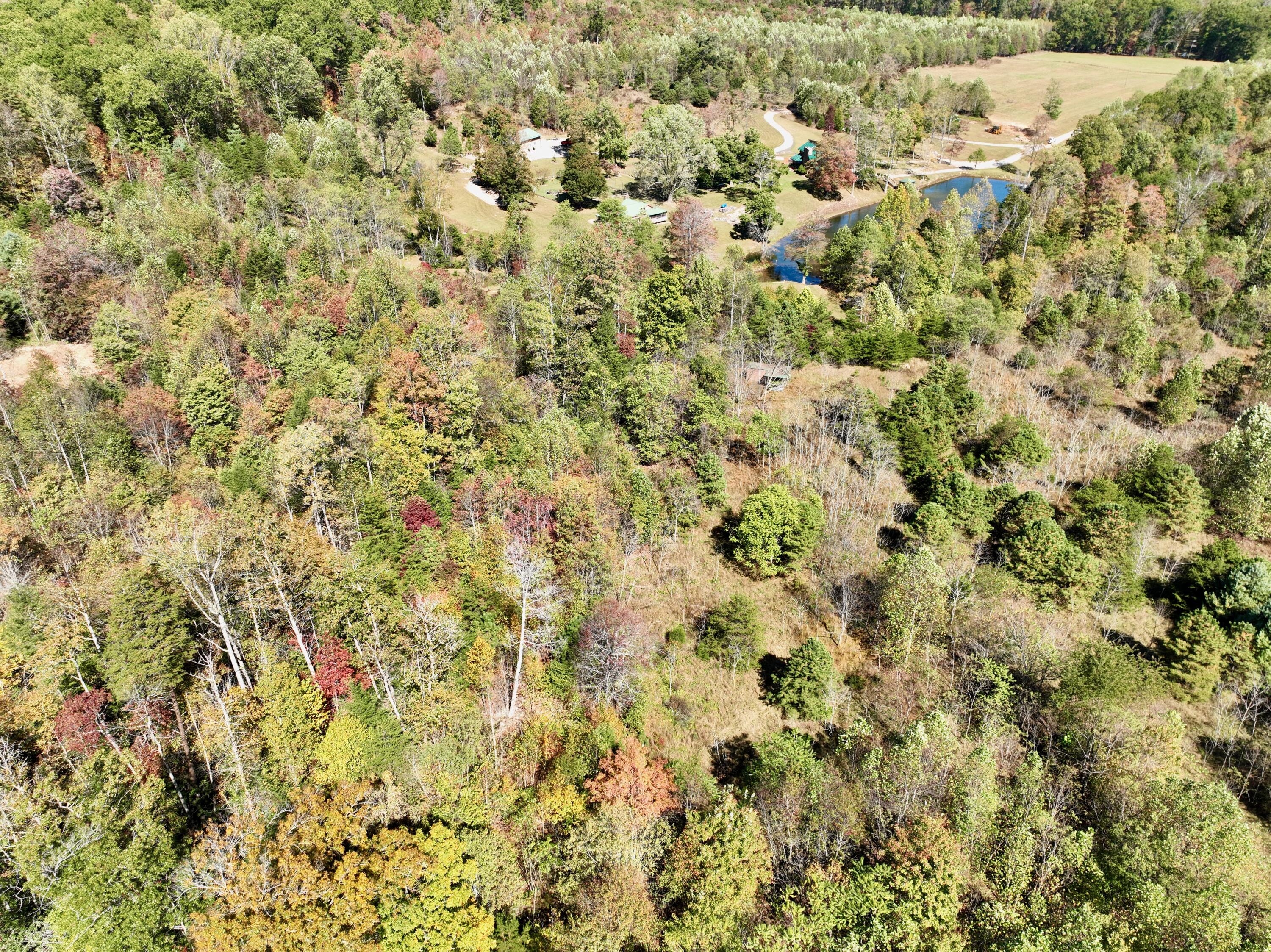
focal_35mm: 24
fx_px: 881
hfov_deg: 71.6
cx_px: 636
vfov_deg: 56.8
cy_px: 476
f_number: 2.8
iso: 100
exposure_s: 1/800
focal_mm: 12.29
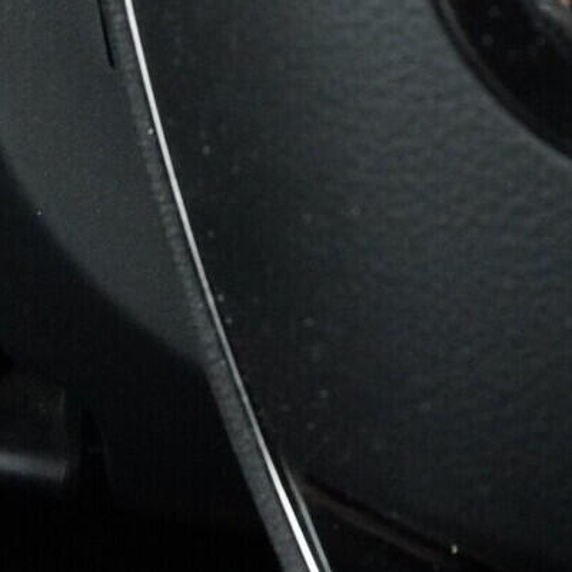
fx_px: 2056
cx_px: -276
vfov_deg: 15.5
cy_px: -39
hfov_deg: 14.8
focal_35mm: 110
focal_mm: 24
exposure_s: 1/100
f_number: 9
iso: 6400
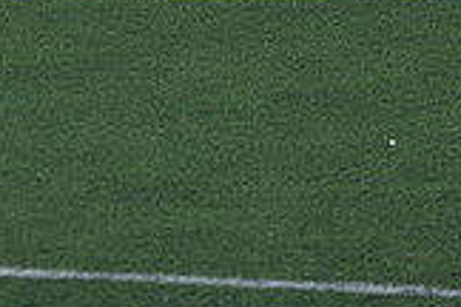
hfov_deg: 5.8
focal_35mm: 355
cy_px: -219
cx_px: -142
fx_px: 4546
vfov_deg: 3.8
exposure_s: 1/4000
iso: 180
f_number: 3.2
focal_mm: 95
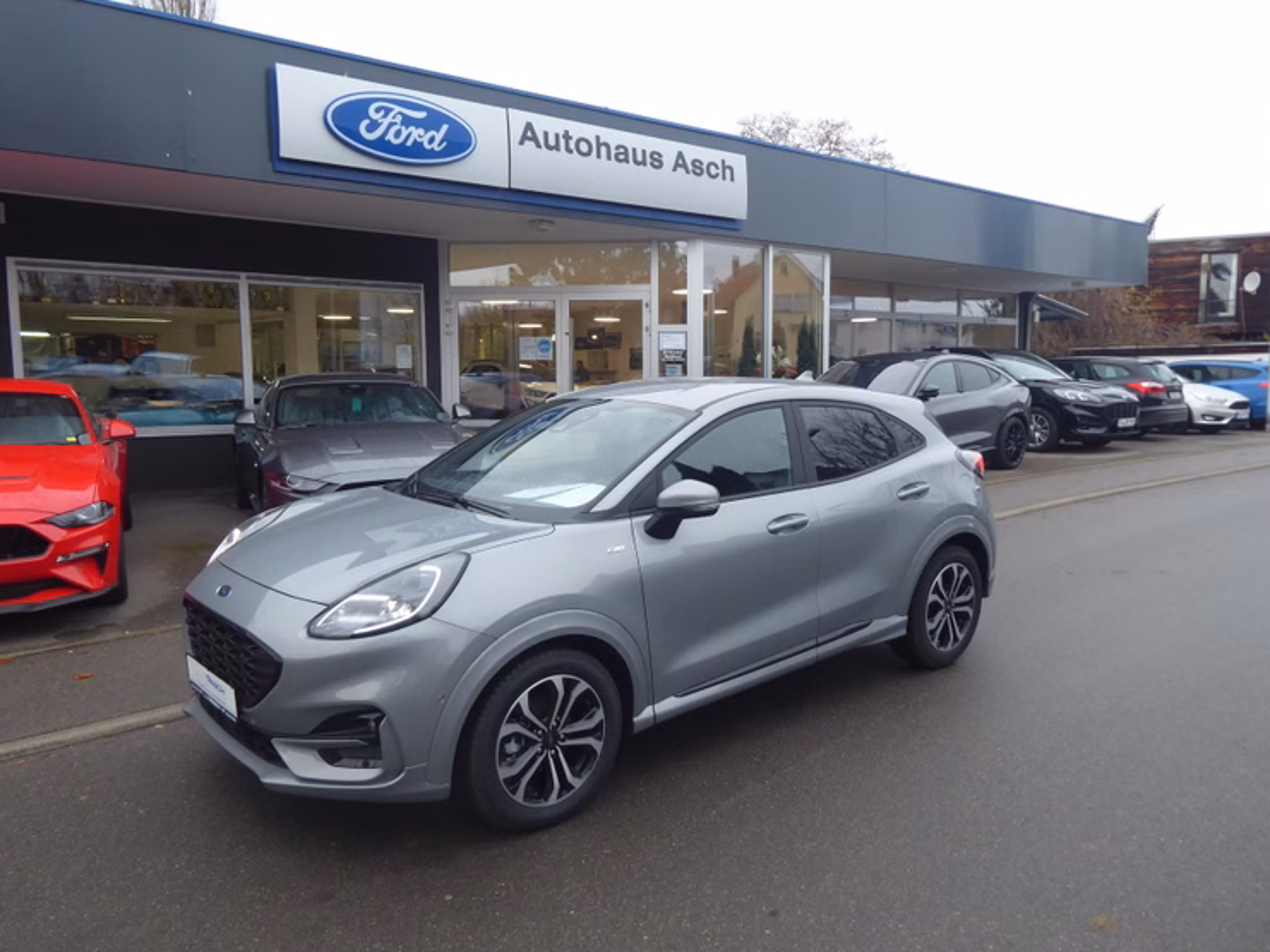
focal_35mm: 27
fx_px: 991
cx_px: 638
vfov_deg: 51.4
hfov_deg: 65.3
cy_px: 493
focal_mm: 4.3
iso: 200
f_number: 3.3
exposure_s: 1/60
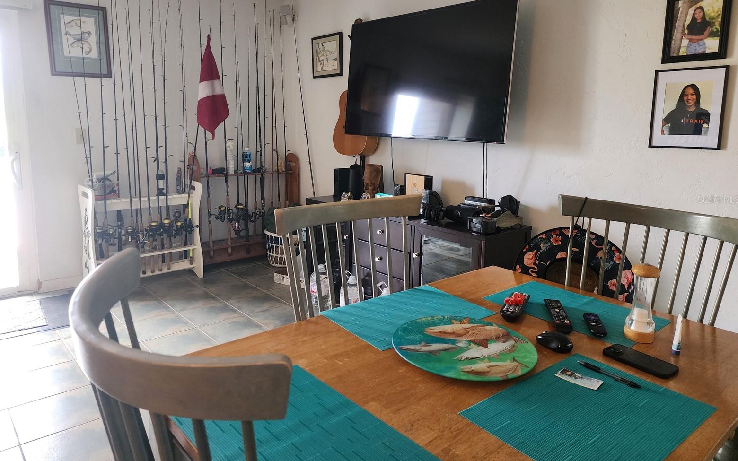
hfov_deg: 72.5
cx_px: 364
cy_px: 199
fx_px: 503
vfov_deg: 49.1
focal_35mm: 25
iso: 400
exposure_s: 1/120
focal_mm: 6.4
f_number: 1.8
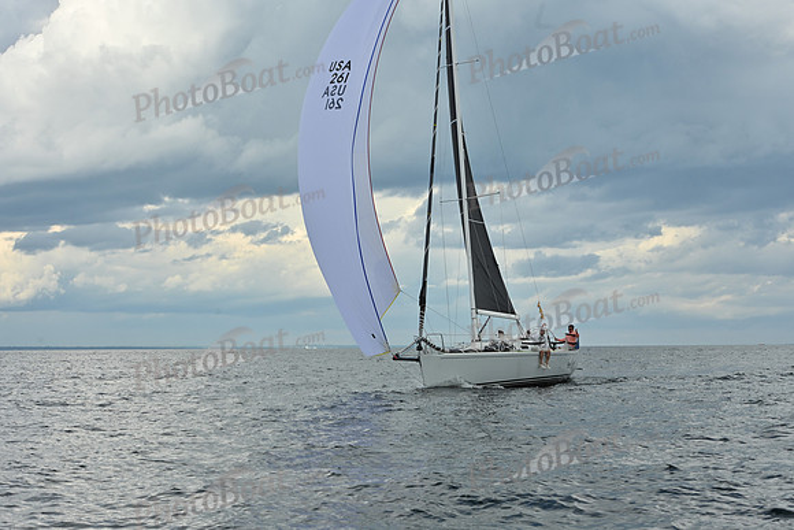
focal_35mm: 70
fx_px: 1544
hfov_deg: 28.8
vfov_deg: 19.5
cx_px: 397
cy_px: 265
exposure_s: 1/800
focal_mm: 70
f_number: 10
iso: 250
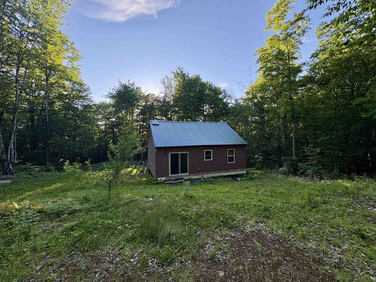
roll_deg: +0.6
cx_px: 188
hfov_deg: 102.1
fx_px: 152
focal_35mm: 14
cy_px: 141
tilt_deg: +1.6
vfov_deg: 85.7
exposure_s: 1/346
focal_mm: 2.22
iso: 40
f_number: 2.2
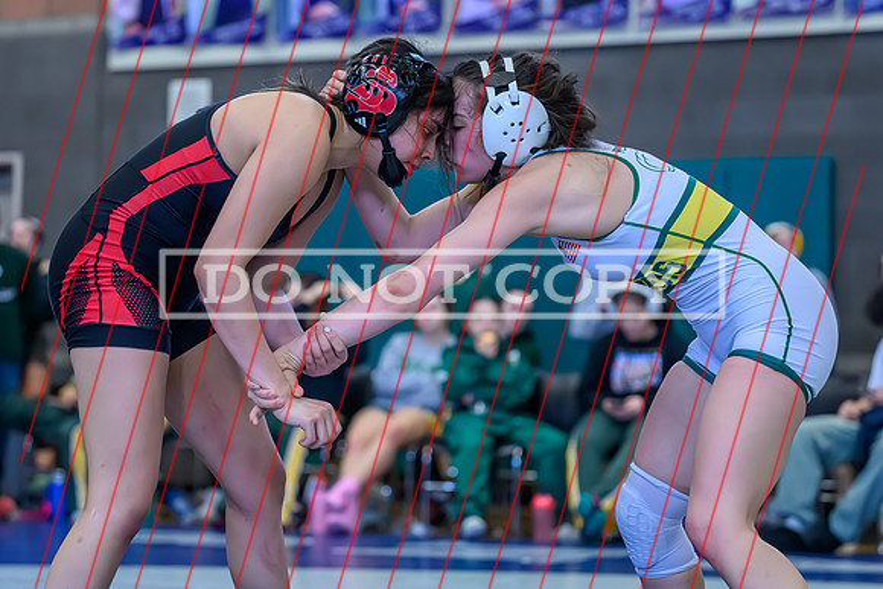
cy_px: 276
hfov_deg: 17.5
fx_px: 2866
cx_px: 436
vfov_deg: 11.7
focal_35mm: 117
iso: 6400
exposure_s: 1/640
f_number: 2.8
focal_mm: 90
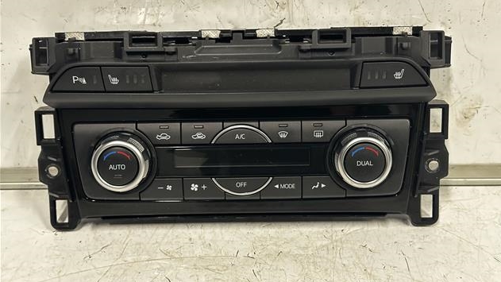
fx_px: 704
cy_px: 126
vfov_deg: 22.6
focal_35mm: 53
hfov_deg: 39.2
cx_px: 253
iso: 500
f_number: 1.78
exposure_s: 1/25
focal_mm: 6.86
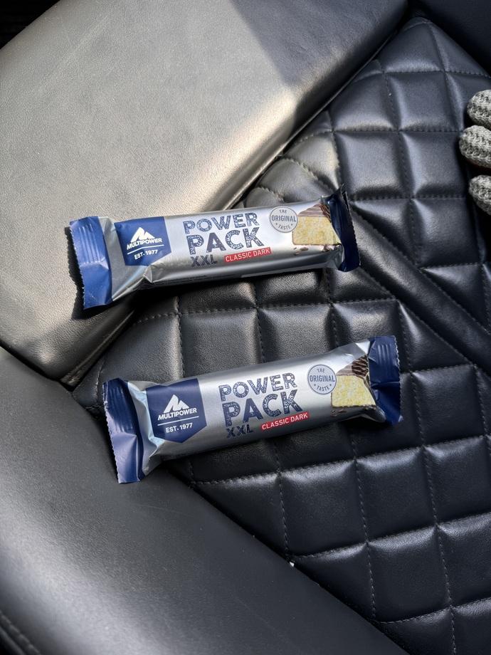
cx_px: 246
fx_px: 454
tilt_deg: -68.0
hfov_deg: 56.8
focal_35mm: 24
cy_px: 328
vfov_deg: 71.6
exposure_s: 1/218
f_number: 1.78
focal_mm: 6.76
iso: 64
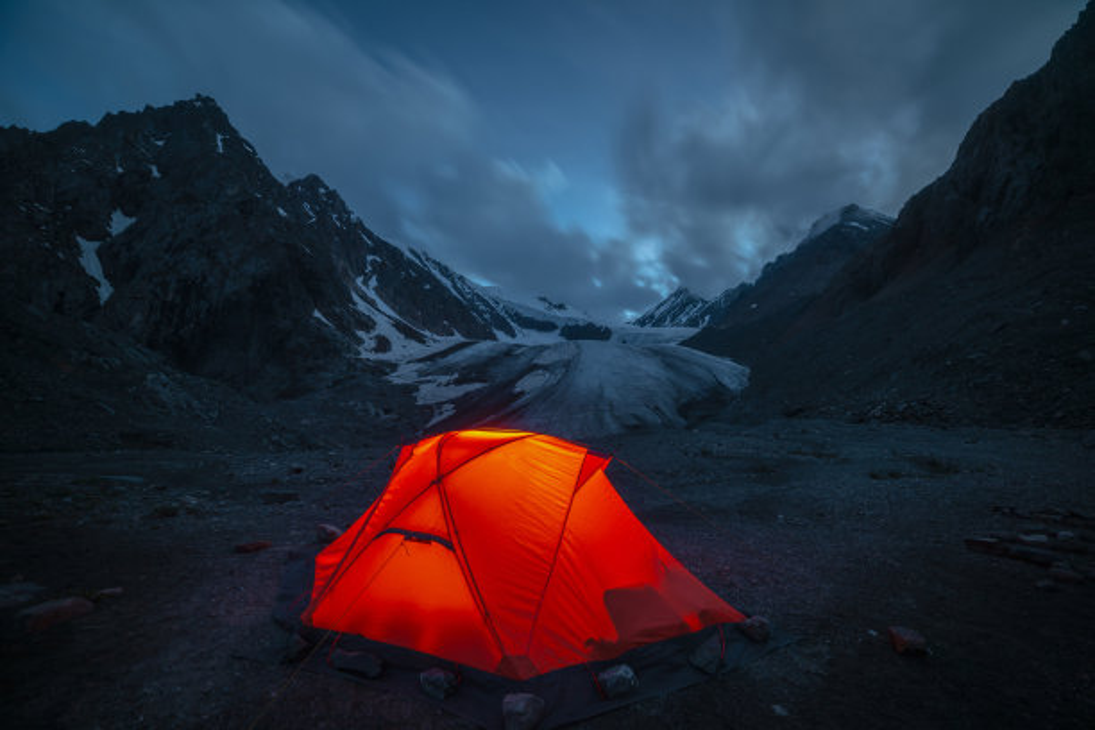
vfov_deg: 81.2
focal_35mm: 14
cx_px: 548
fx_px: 426
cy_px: 365
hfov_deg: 104.3
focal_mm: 14
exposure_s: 30
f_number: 4
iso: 100
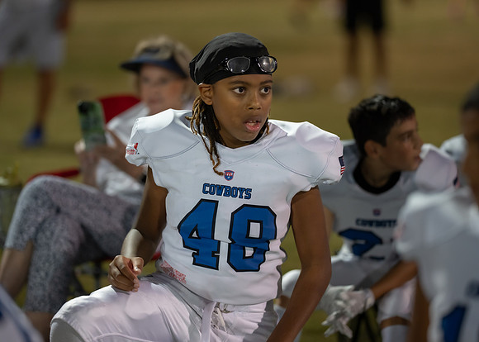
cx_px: 252
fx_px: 2067
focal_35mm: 152
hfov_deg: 13.2
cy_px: 159
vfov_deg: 9.5
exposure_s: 1/400
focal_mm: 135
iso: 1600
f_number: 1.8
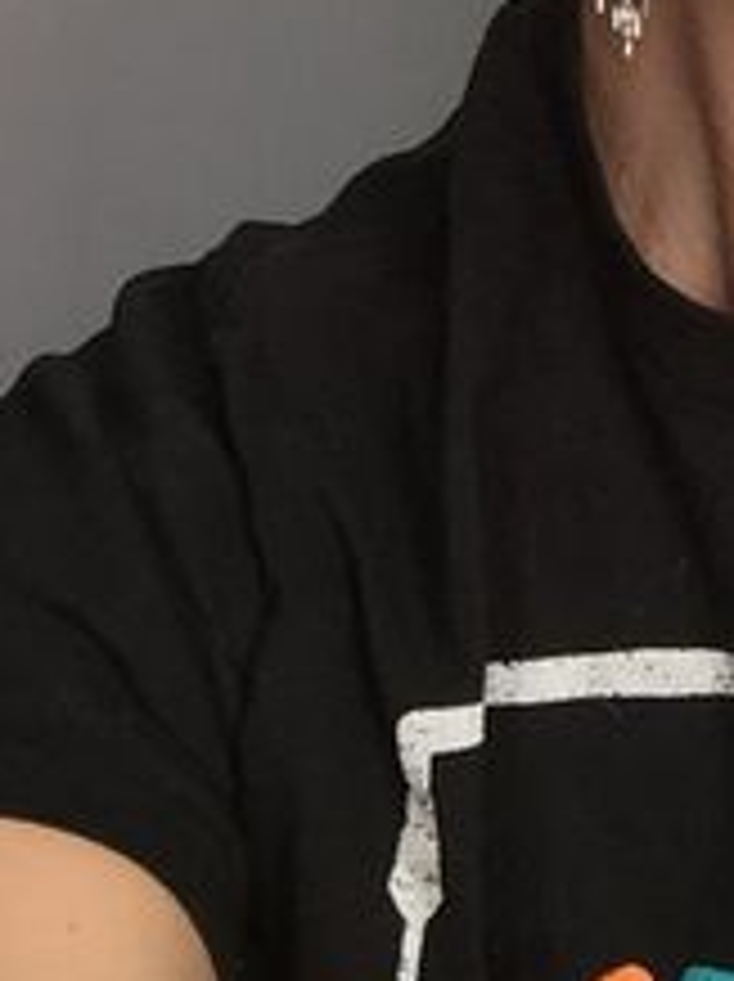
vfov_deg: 20.3
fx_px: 2549
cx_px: 883
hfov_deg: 15.8
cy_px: -216
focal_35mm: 90
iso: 50
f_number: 2.2
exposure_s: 1/120
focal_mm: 2.65
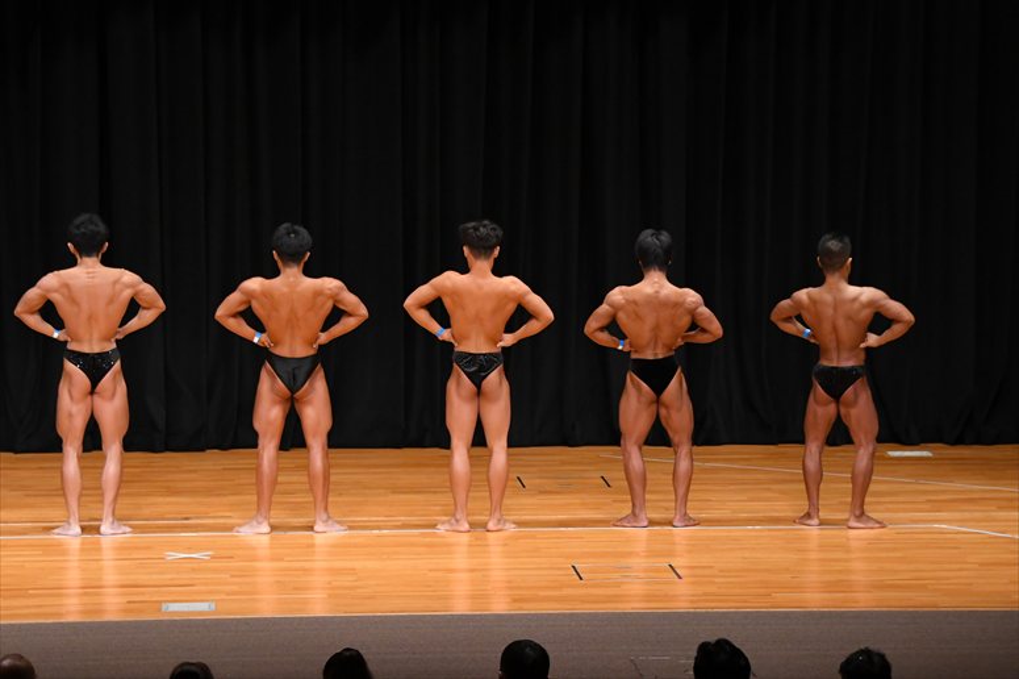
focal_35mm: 150
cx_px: 510
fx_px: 4244
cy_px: 340
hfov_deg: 13.7
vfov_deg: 9.1
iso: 3200
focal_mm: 100
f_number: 5.6
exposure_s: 1/400
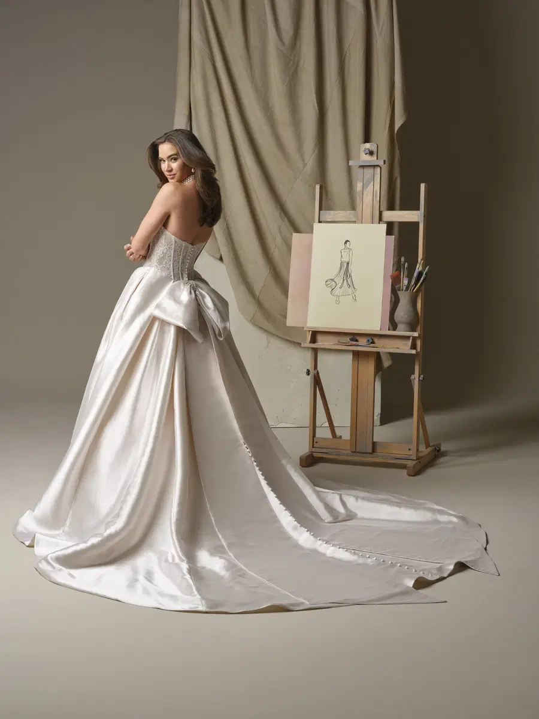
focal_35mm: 56
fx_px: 1163
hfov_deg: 26.1
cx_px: 270
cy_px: 360
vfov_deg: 34.3
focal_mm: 70.4
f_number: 10
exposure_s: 1/125
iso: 500
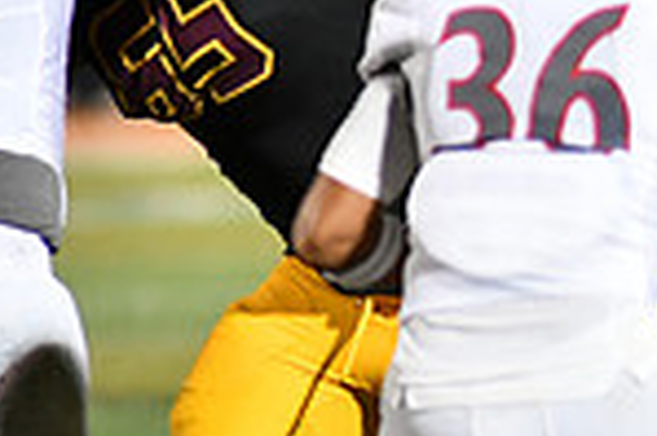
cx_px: 1213
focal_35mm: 1170
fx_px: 21329
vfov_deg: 1.2
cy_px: 170
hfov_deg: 1.8
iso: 5000
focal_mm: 300
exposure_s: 1/1000
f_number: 2.8
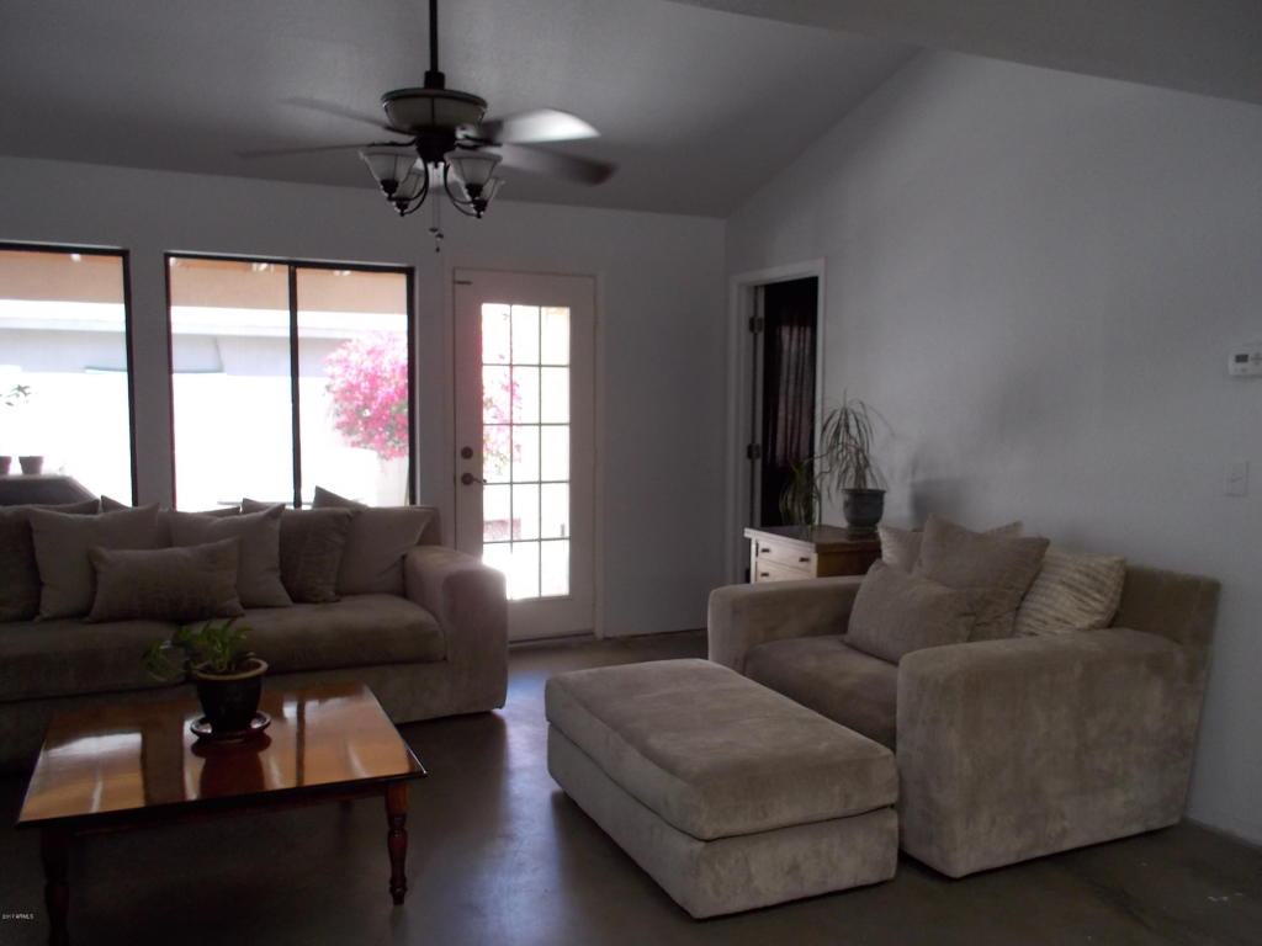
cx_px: 631
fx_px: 1057
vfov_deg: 48.2
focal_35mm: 29
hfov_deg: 61.7
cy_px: 473
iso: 160
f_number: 3.3
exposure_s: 1/30
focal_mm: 4.1
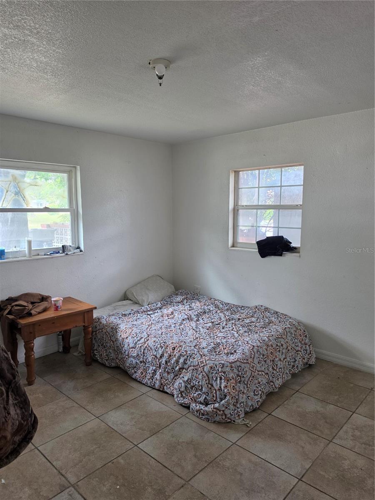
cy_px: 250
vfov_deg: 73.9
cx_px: 188
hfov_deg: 58.9
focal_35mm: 23
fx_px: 332
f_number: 1.4
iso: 100
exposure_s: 1/120
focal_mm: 6.5
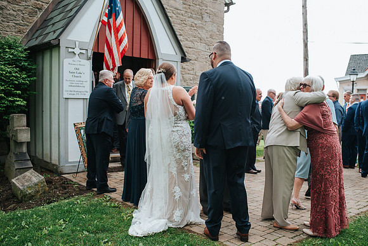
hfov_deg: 54.4
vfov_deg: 37.9
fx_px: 358
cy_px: 123
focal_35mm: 35
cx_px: 184
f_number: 3.2
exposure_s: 1/800
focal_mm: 35
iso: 800
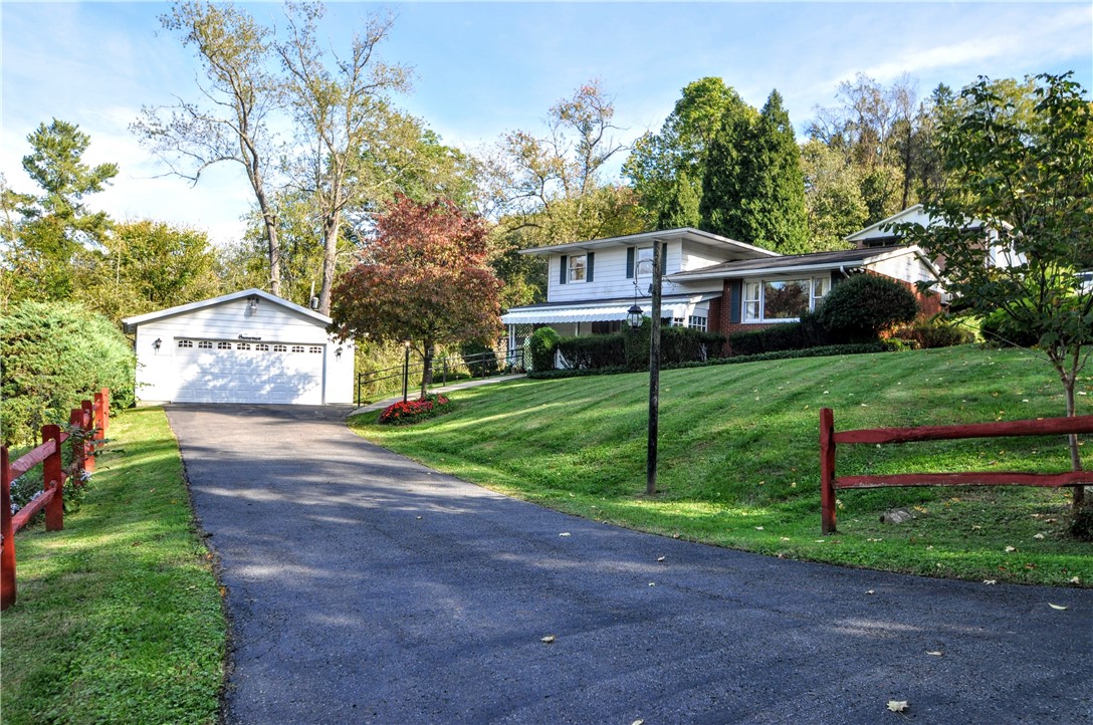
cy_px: 362
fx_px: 728
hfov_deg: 73.8
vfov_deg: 53.0
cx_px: 546
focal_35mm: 24
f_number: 8
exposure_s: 1/250
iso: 320
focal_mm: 16
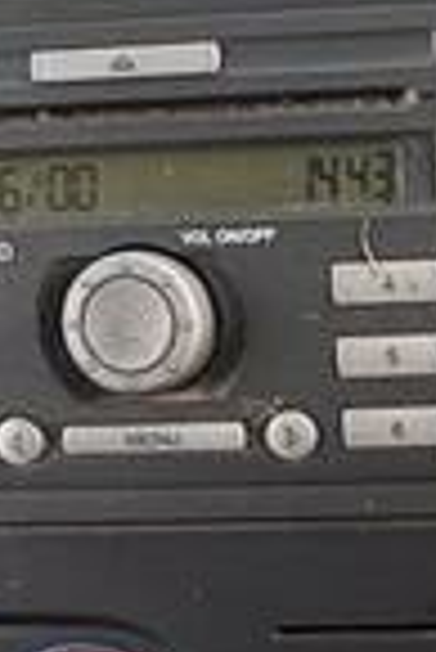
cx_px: 499
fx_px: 1631
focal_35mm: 90
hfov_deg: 14.8
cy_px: 463
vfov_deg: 22.4
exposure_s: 1/139
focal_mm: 2.22
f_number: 2.2
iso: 100
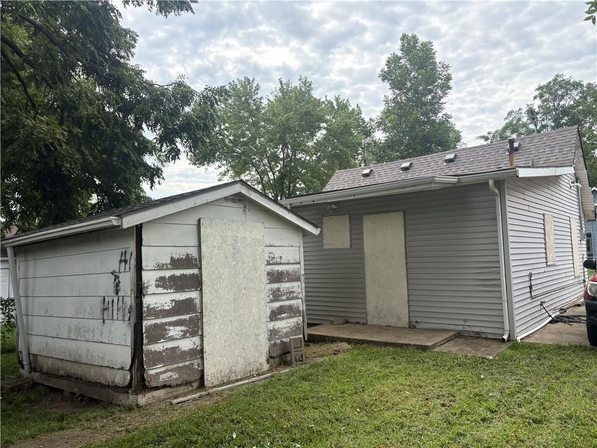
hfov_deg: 67.3
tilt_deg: +3.6
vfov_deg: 53.1
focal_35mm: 26
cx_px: 298
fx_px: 448
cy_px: 224
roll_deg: +2.3
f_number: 1.6
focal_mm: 5.96
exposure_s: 1/1550
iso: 64
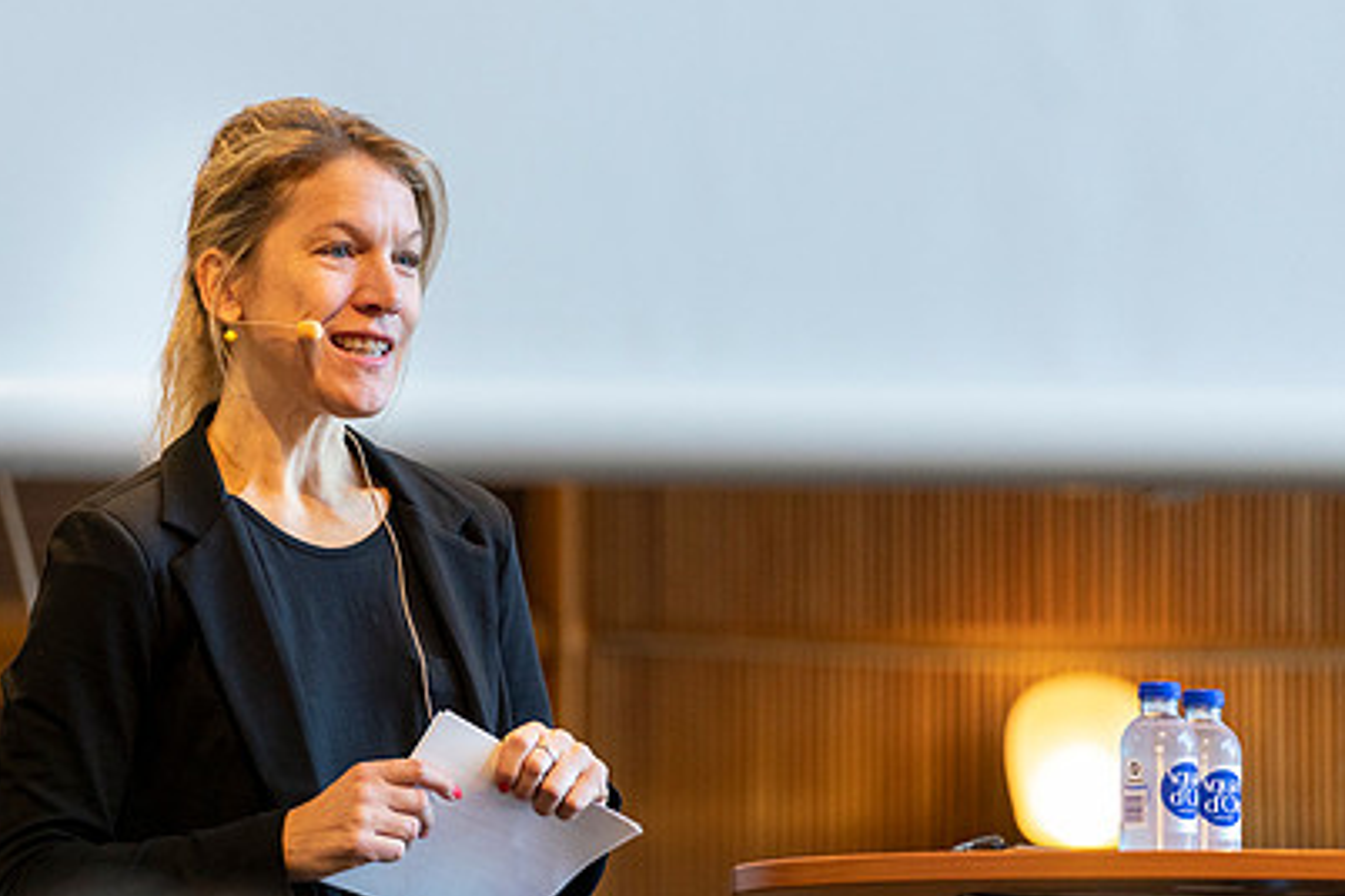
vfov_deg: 4.3
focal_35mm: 323
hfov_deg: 6.4
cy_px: 583
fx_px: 12067
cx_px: 340
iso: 1600
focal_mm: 174
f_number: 2.8
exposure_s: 1/320
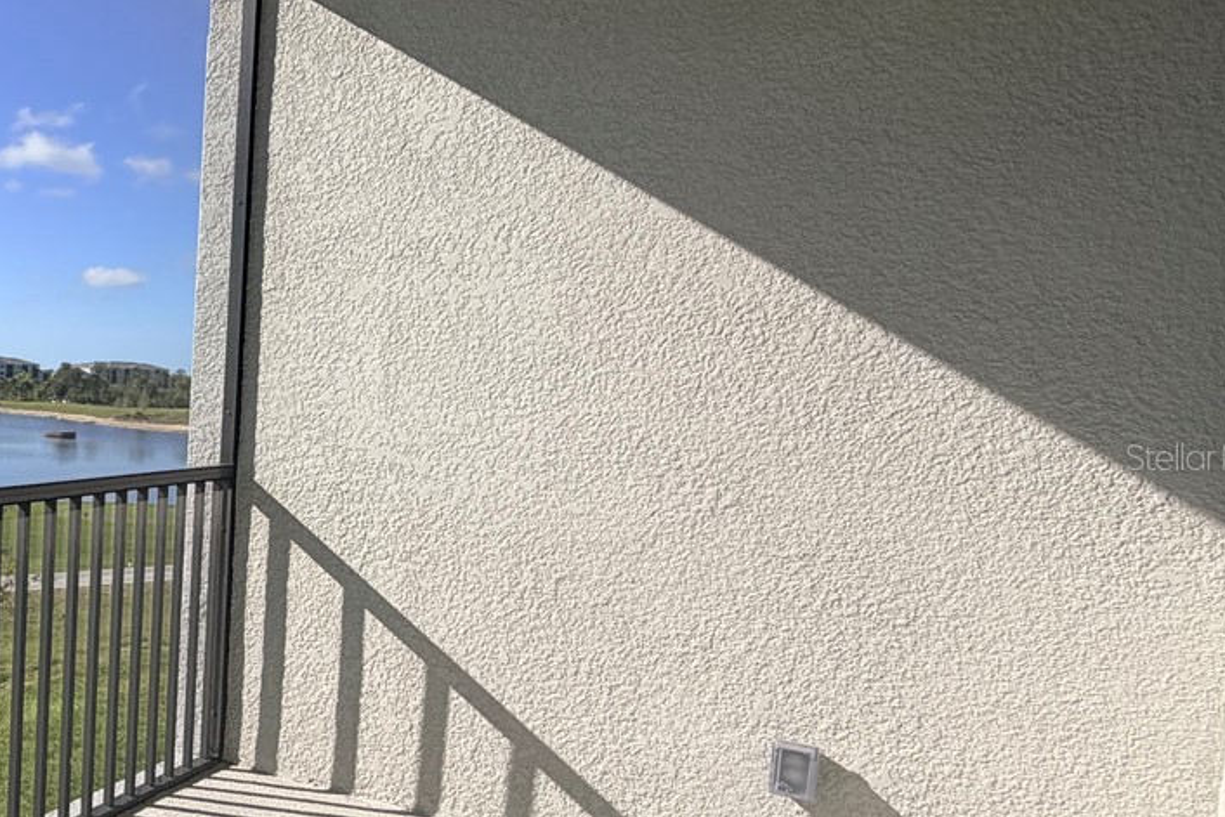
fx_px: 1123
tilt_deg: -3.6
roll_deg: -0.6
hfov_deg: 44.7
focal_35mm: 33
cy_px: 456
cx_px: -99
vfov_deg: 39.9
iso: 25
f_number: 2.2
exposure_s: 1/770
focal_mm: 2.22
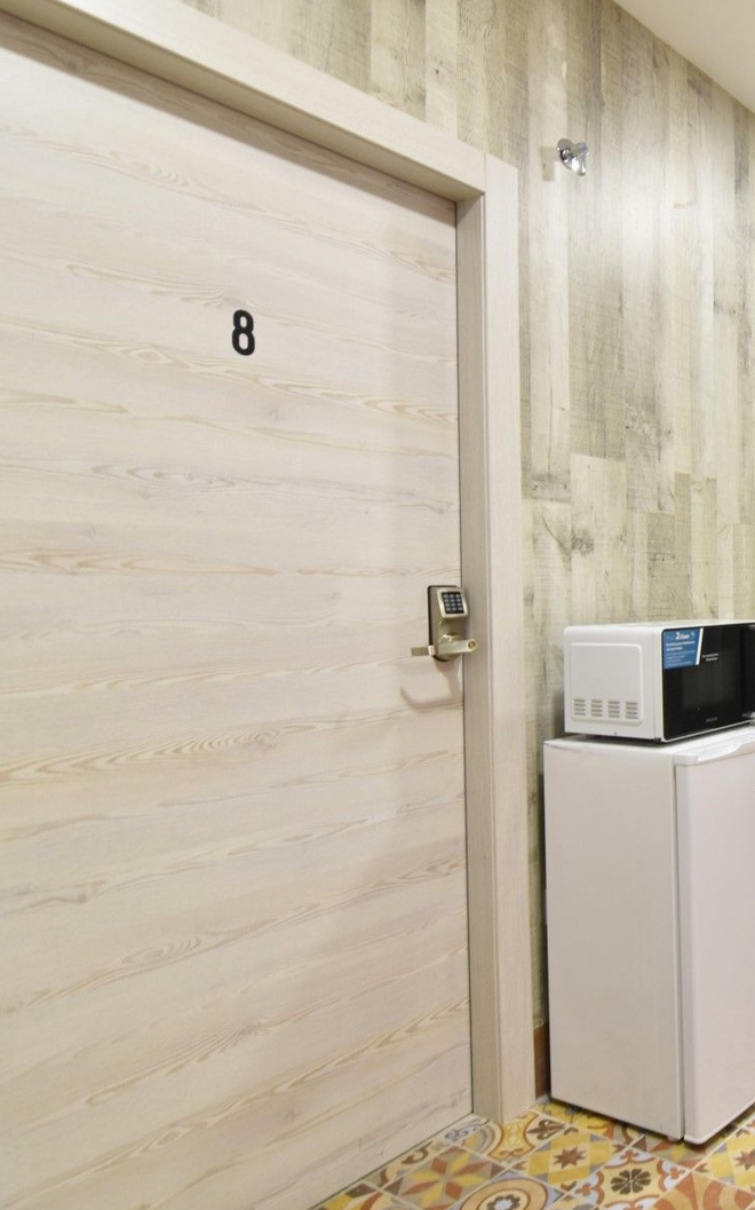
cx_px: 863
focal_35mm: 26
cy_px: 603
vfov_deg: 70.9
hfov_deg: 38.2
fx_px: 849
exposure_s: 1/3
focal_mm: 11
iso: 100
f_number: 5.6
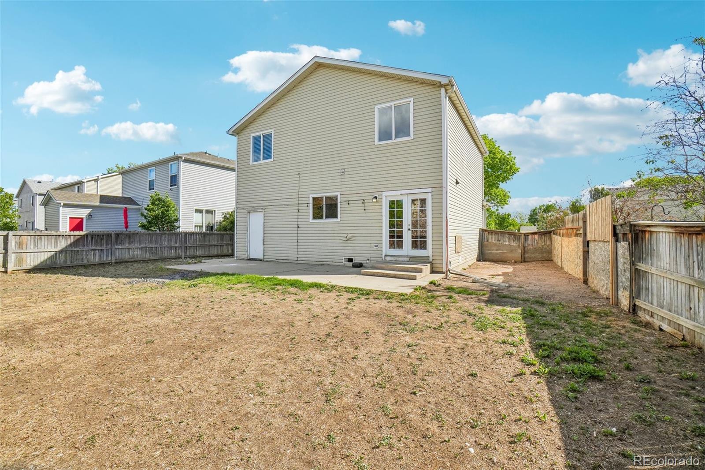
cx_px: 352
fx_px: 294
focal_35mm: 15
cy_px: 235
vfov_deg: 77.3
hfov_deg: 100.4
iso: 400
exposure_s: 1/1250
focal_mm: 10
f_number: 8
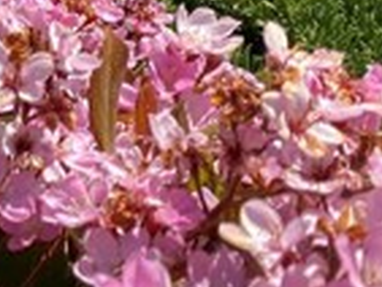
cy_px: -173
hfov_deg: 13.3
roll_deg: -1.5
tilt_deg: +1.9
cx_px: -474
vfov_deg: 11.9
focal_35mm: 118
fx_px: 1303
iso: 32
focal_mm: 4.25
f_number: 1.8
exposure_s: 1/2222
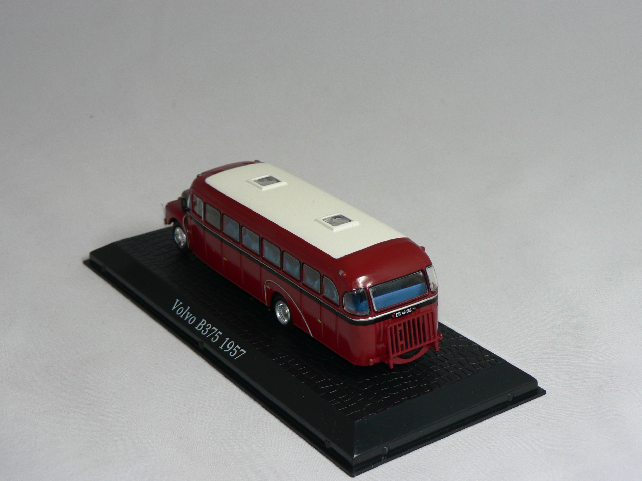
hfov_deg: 28.2
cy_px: 238
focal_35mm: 69
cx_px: 321
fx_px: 1280
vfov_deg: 21.3
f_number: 3.2
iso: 80
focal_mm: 11.4
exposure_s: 1/60
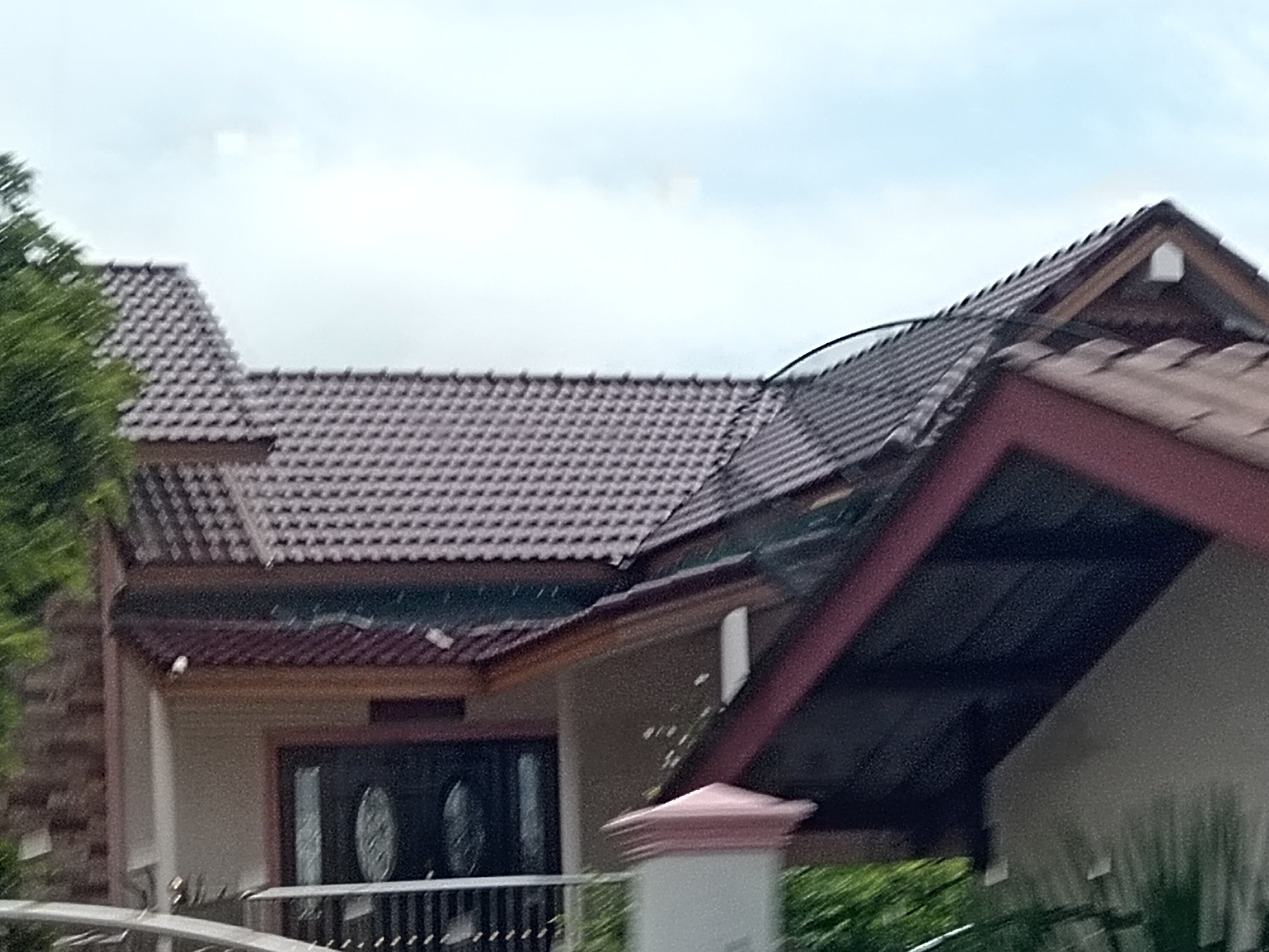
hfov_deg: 19.5
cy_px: 690
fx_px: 3593
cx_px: 1240
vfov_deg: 15.0
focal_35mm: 98
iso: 103
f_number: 1.9
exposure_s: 1/292
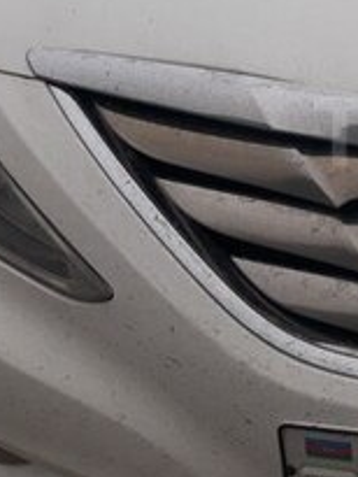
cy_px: 131
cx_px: 551
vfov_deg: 22.3
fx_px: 1198
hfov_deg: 15.5
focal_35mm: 87
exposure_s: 1/833
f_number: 1.7
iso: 40
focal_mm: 3.71
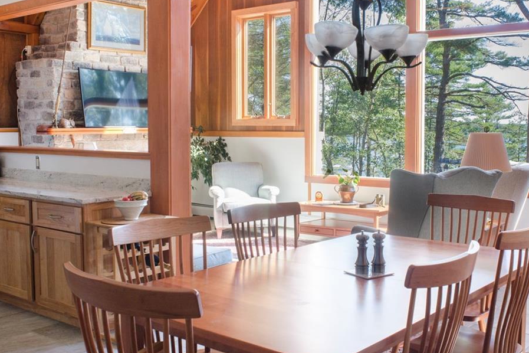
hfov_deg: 47.3
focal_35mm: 41
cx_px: 291
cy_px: 173
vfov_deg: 32.6
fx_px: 602
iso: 200
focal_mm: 24
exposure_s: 1/15
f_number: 11
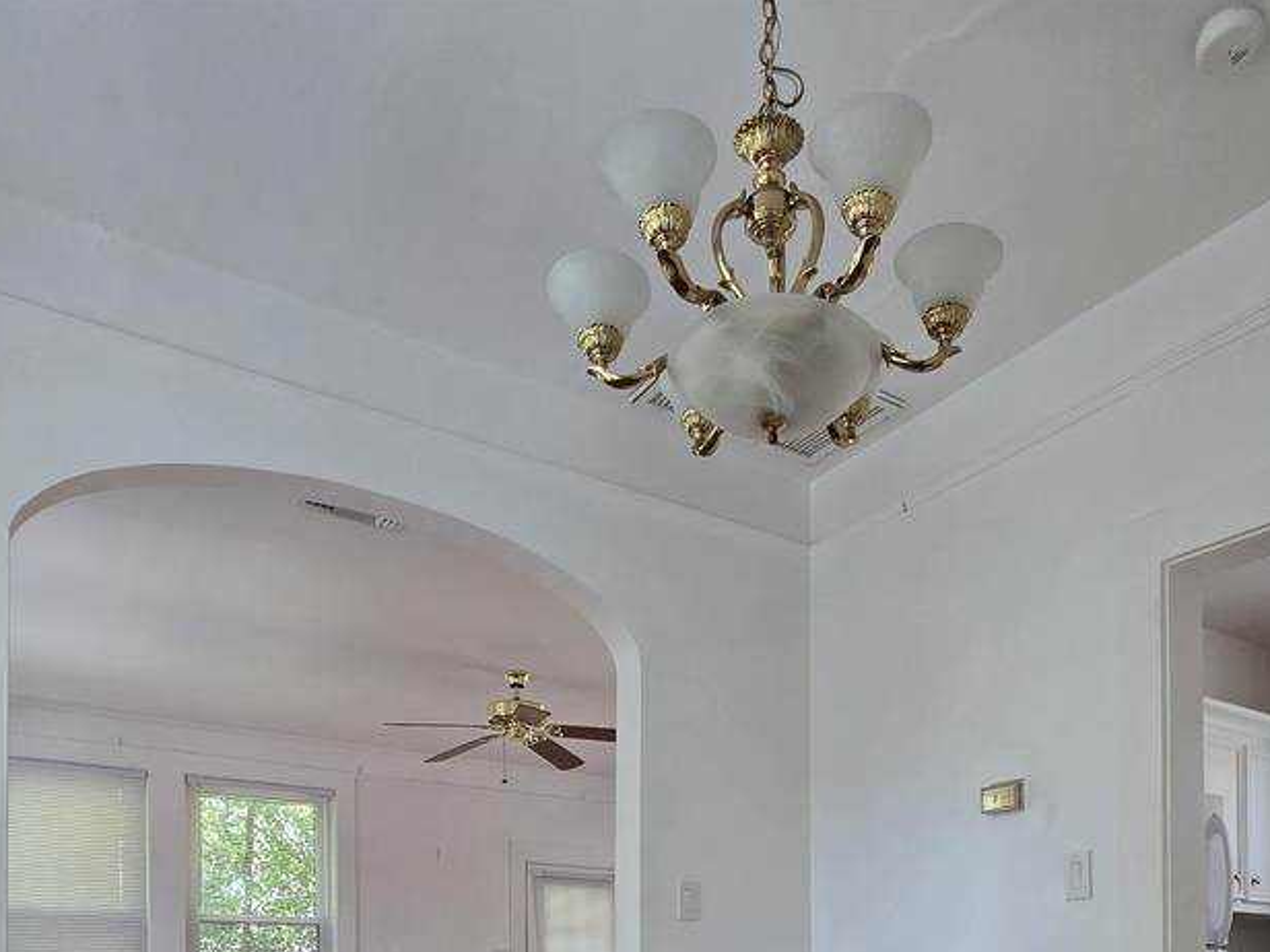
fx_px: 991
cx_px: 701
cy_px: 985
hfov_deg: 65.2
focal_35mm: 27
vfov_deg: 42.9
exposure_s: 1/60
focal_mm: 2.2
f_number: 2.2
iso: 64
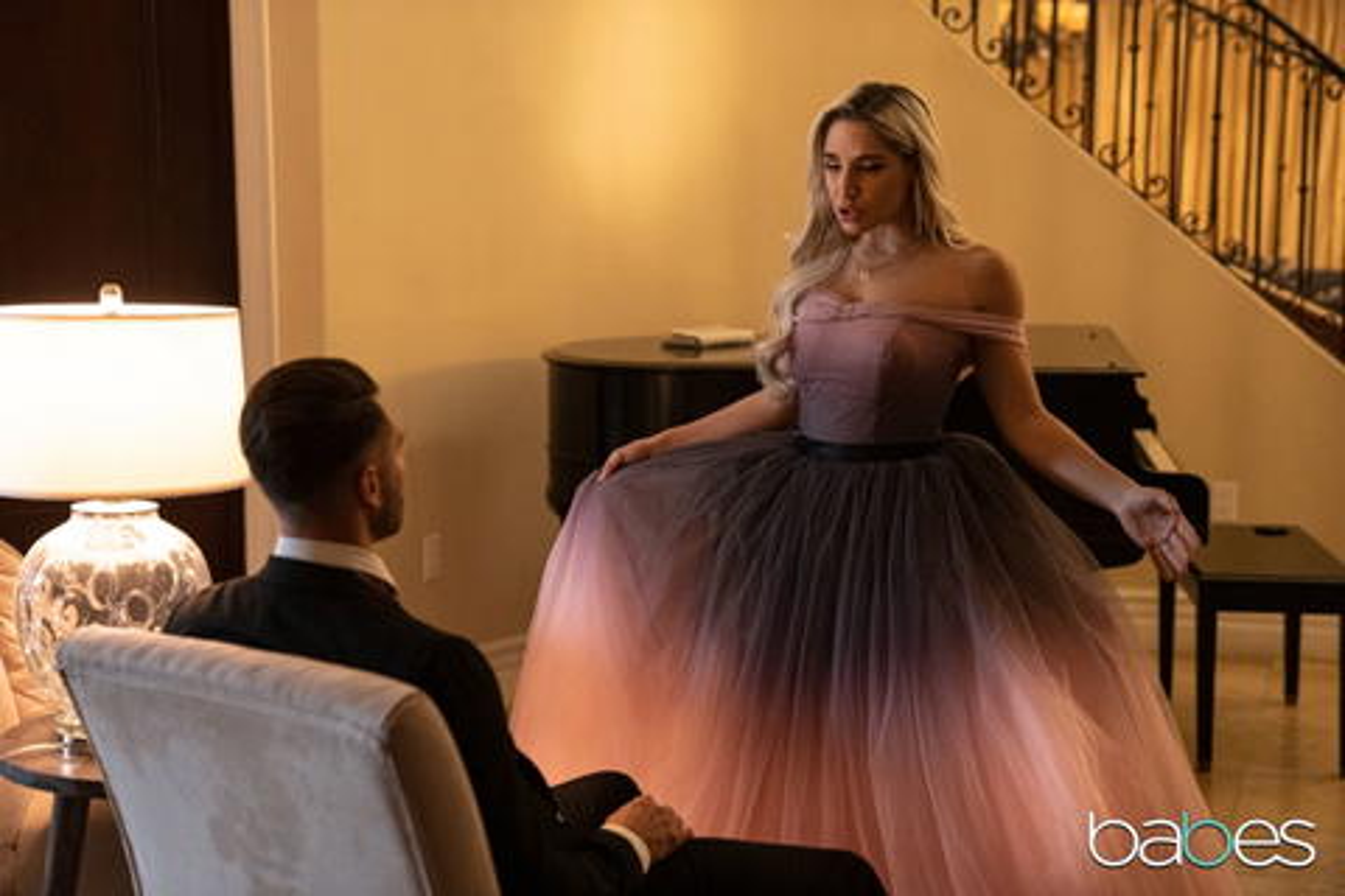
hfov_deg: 31.0
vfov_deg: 20.9
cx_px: 672
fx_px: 2428
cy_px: 448
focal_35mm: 65
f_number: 2.8
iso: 8000
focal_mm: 65
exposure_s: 1/160
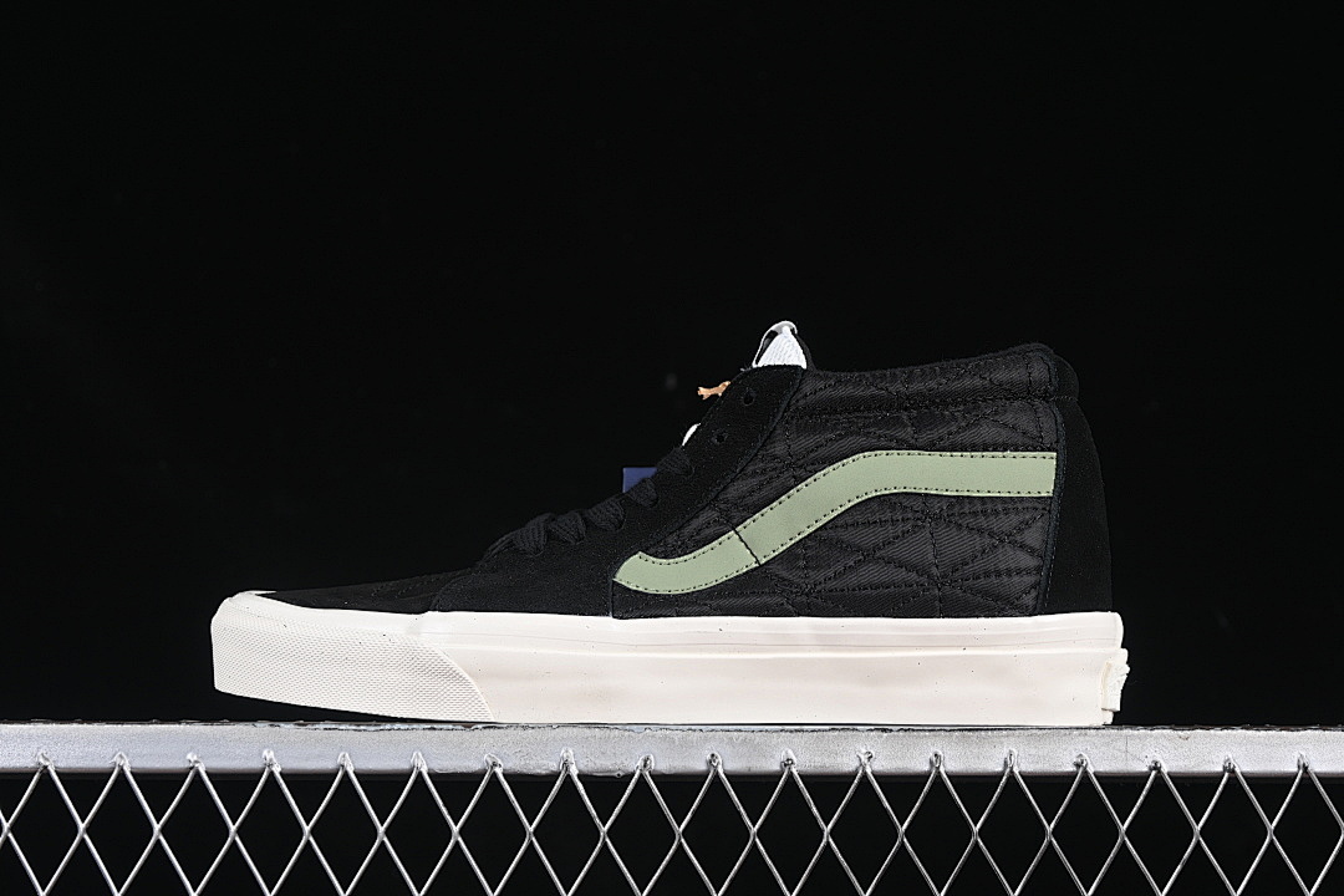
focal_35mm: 75
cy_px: 448
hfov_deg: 27.0
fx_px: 2800
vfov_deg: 18.2
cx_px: 672
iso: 160
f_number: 6.3
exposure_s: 1/60
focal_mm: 50
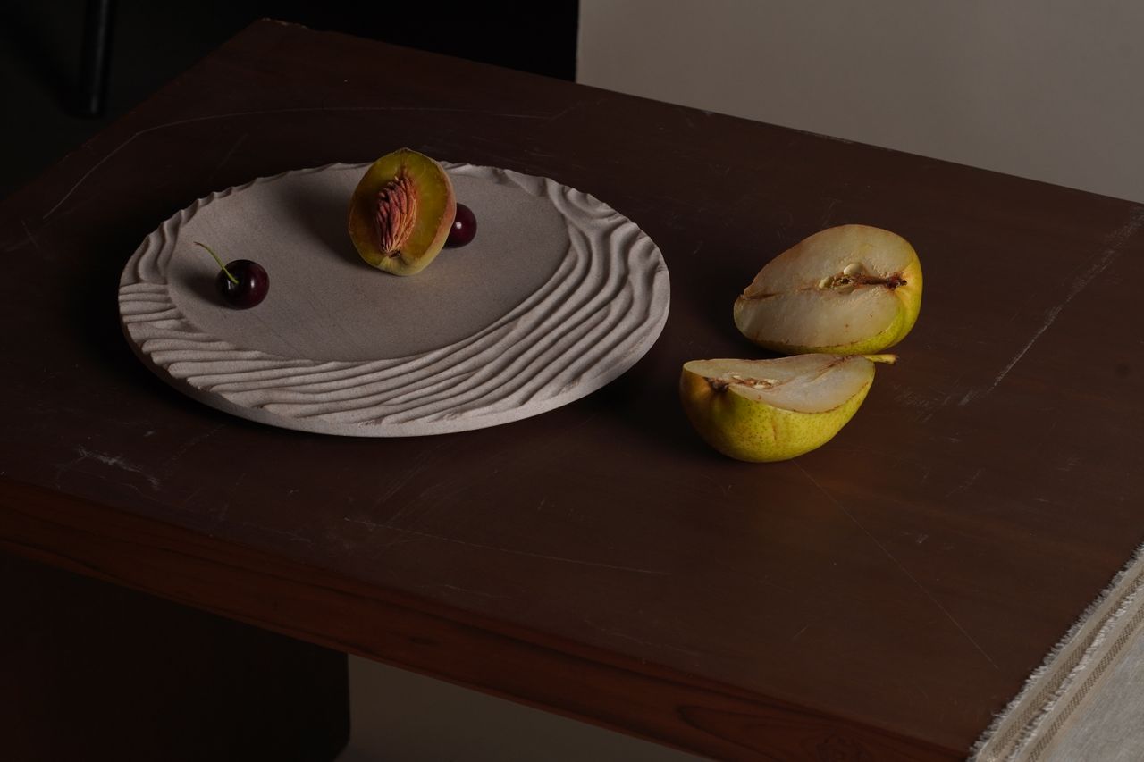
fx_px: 4051
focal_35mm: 128
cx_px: 572
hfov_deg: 16.1
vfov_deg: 10.8
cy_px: 381
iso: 320
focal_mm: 85
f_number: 11
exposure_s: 1/13
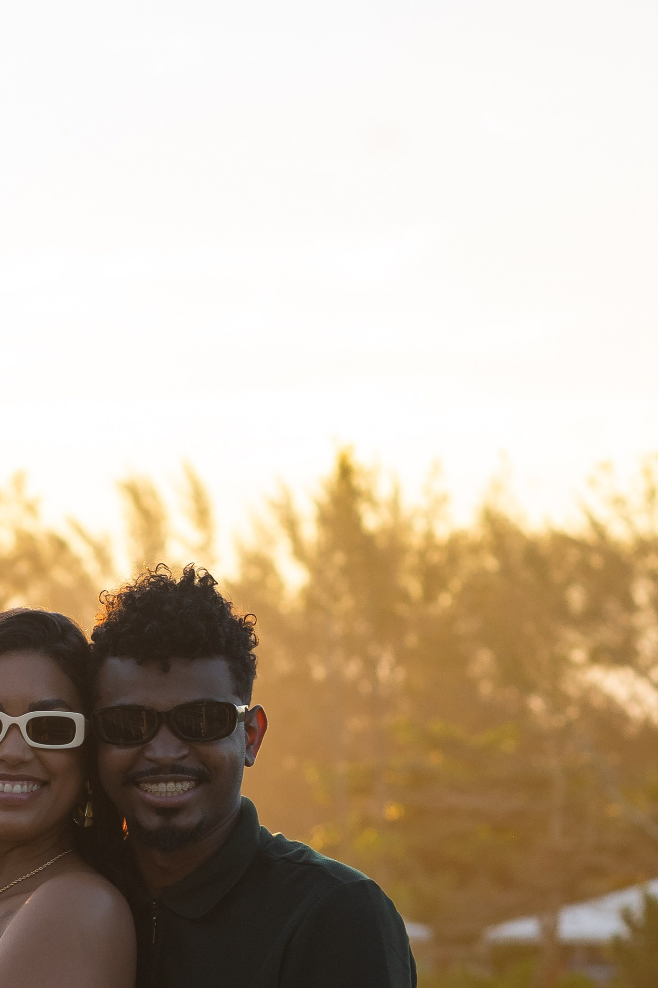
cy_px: 899
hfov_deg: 5.7
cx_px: 123
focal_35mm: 239
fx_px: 6552
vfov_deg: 8.6
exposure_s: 1/250
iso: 250
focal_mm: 85
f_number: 5.6
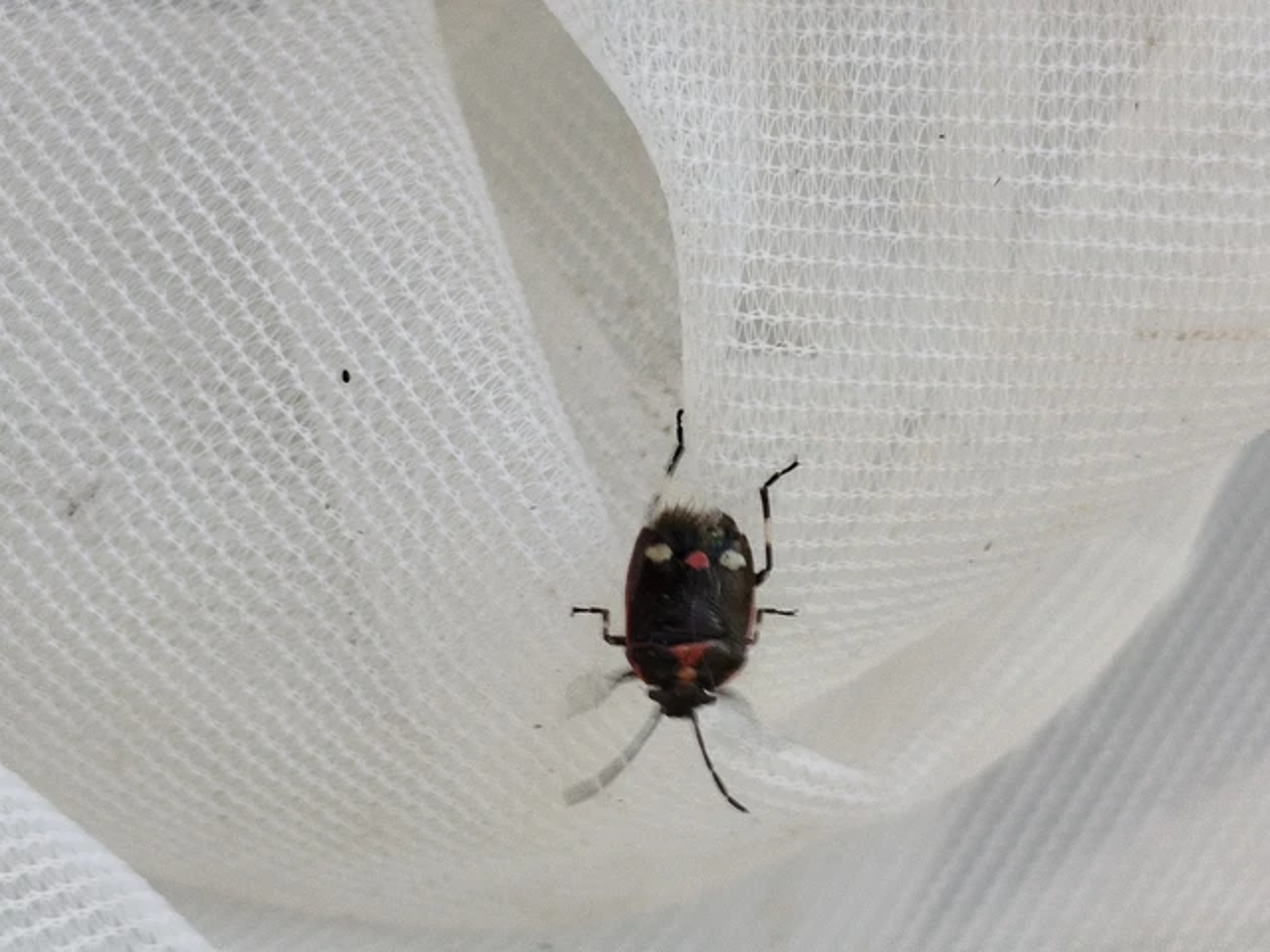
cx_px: 635
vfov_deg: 45.4
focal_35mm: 31
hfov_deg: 58.4
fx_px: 1137
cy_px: 476
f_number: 1.7
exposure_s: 1/50
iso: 64
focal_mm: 5.31
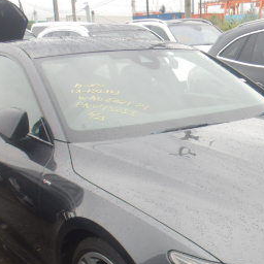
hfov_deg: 31.4
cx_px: 208
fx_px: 457
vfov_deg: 31.1
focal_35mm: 53
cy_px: 225
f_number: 2.8
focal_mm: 4.3
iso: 125
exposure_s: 1/100
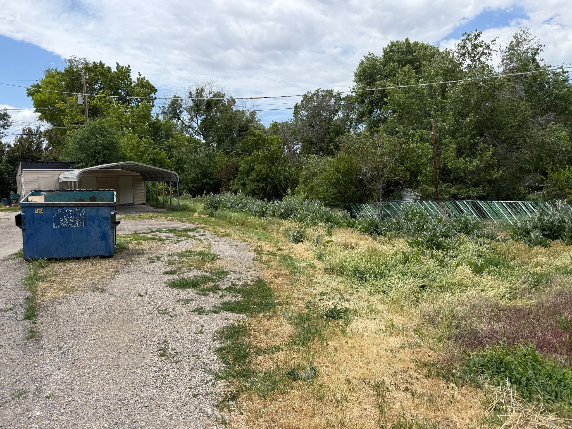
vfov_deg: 56.8
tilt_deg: -3.6
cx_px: 286
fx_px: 397
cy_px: 214
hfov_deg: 71.6
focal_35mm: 24
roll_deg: +1.8
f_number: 1.78
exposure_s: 1/4405
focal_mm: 6.76
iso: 80
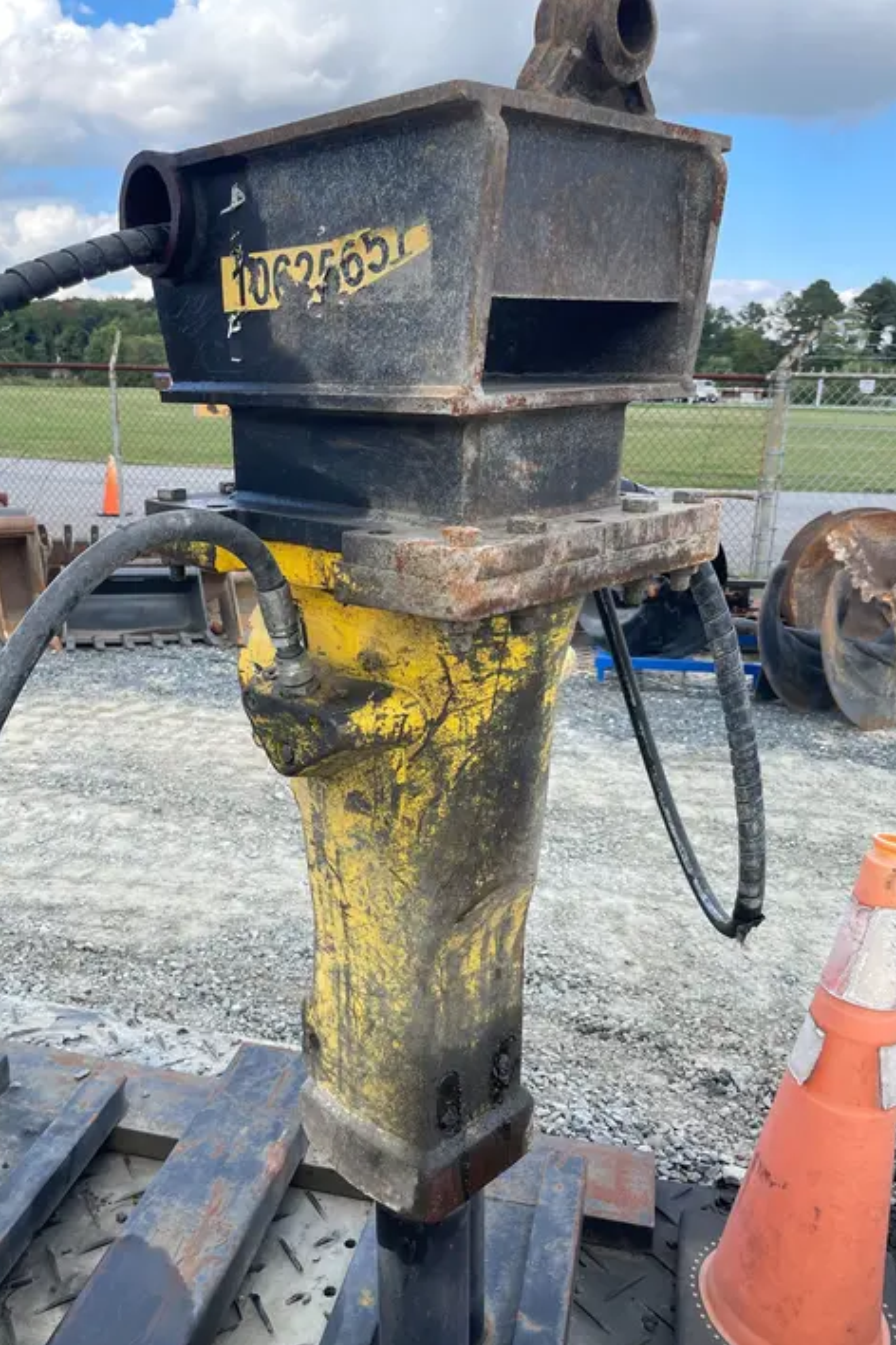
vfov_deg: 65.5
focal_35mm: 28
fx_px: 1045
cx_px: 380
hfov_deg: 46.3
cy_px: 694
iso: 32
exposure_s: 1/629
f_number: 1.6
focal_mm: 4.2
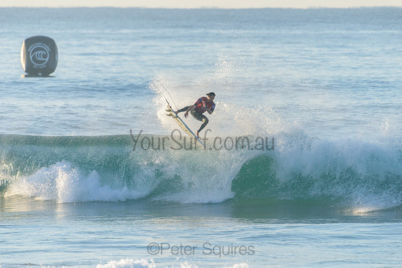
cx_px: 201
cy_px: 134
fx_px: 5772
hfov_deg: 4.0
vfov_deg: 2.7
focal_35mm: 517
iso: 400
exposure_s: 1/2000
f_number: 5.6
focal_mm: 500
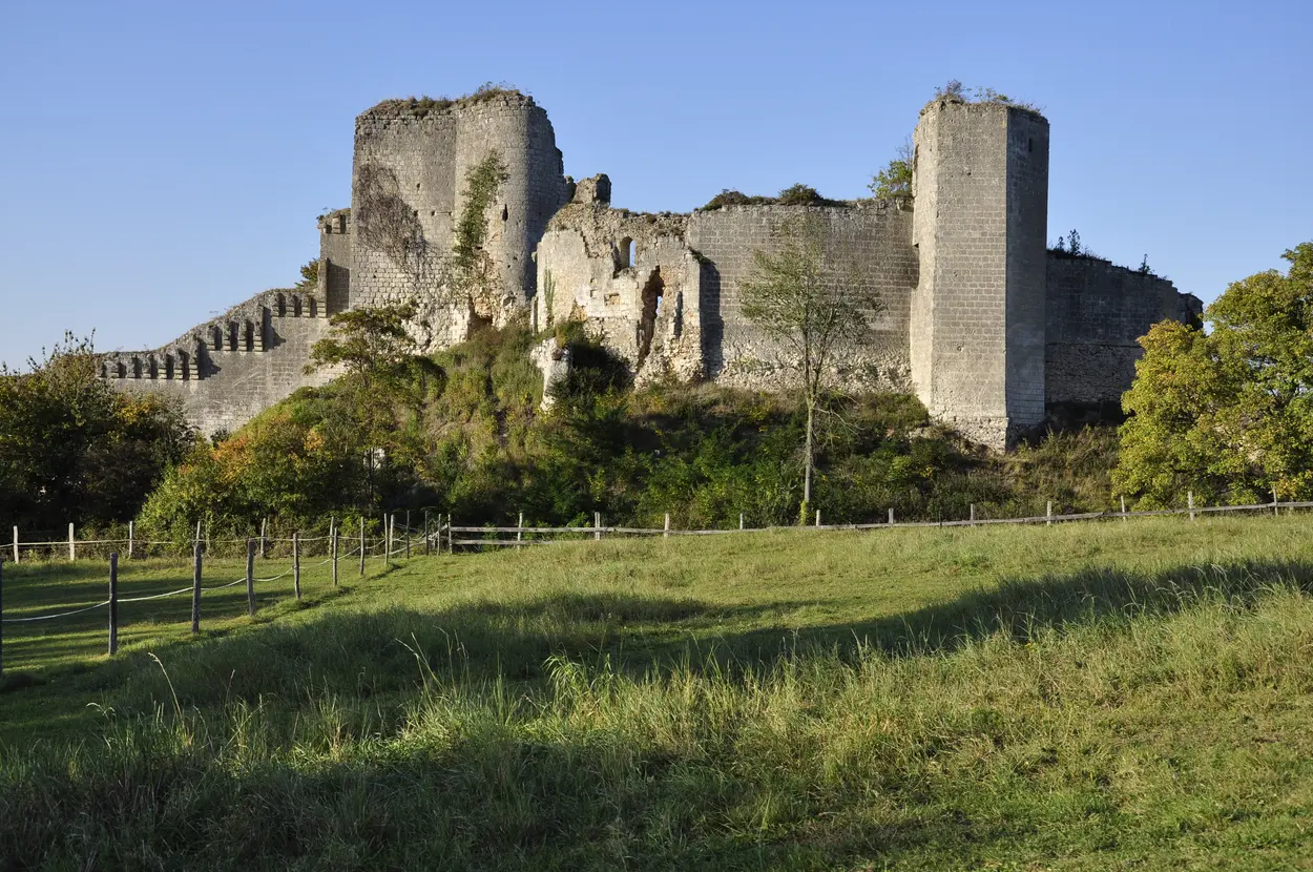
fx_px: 1566
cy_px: 428
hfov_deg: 45.5
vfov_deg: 31.1
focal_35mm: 43
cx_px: 647
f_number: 8
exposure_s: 1/500
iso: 200
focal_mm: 28
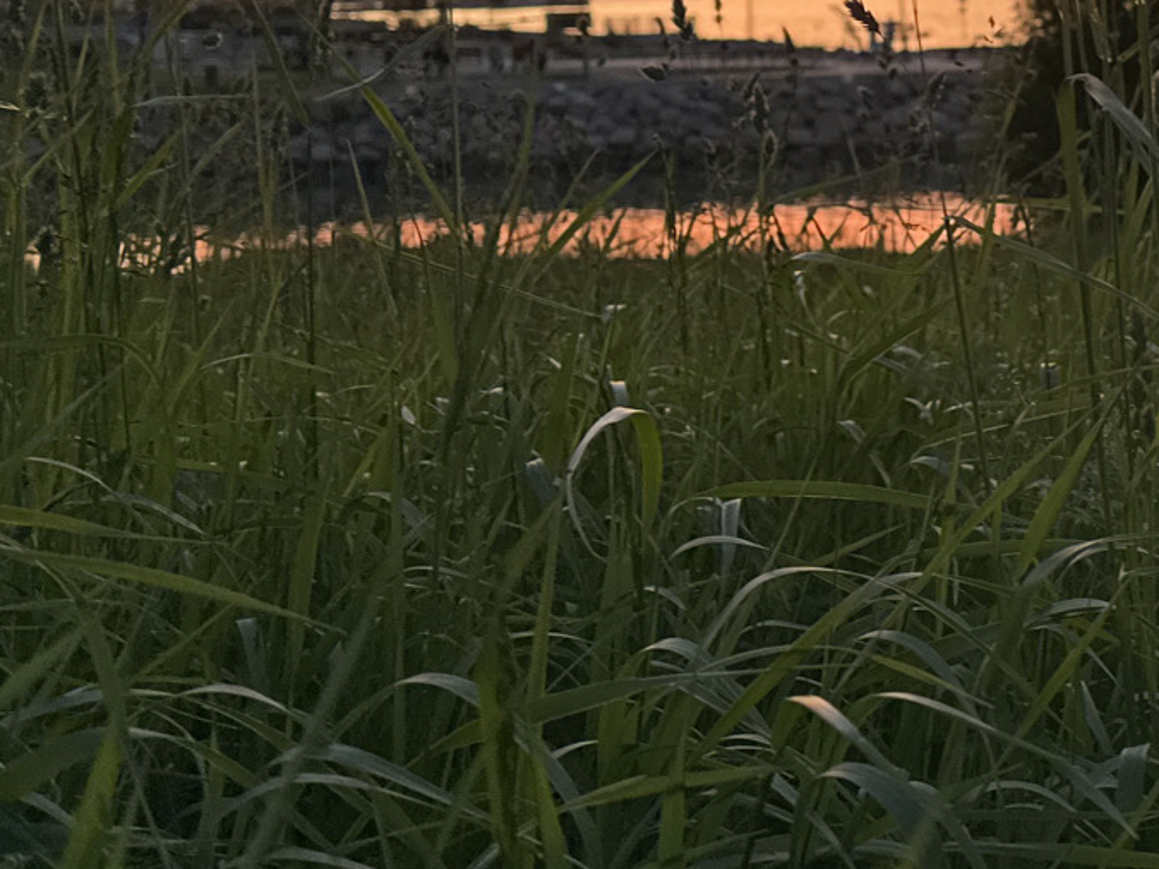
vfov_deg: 20.5
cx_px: 1118
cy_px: 197
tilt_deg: -4.7
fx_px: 2377
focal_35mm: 71
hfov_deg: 26.2
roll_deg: +1.7
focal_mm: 6.86
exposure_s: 1/121
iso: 100
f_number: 1.78
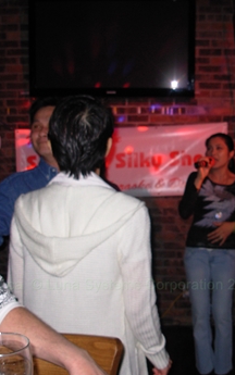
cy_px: 191
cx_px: 169
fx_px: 573
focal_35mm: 56
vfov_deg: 36.3
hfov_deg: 23.0
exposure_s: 1/32
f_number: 2.9
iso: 50
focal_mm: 6.3
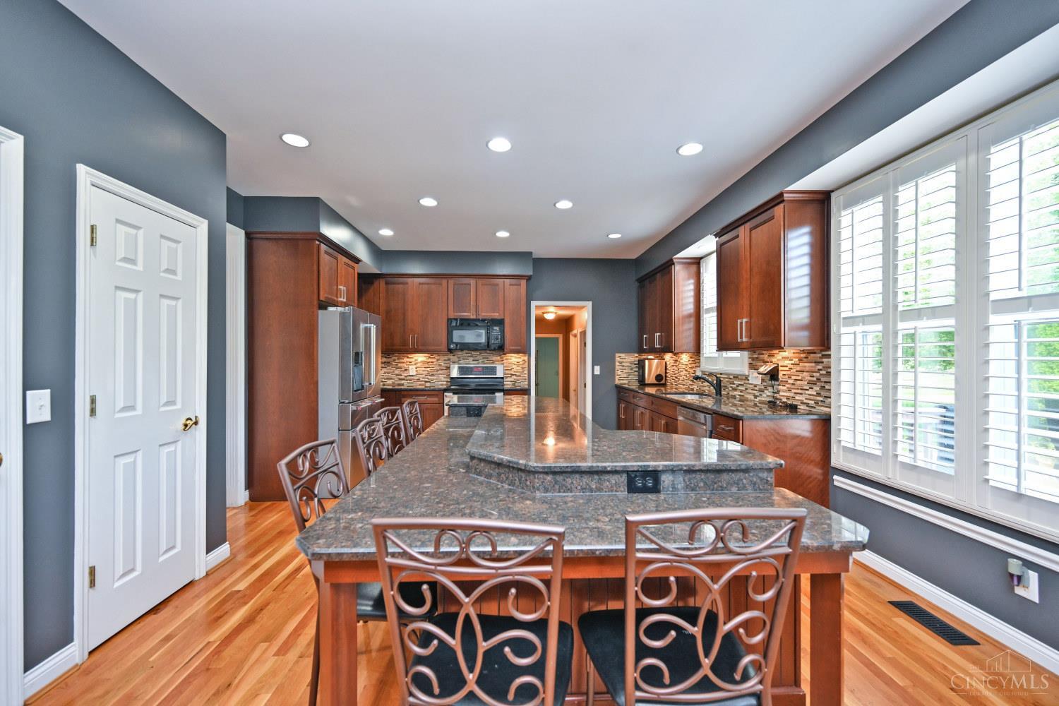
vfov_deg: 81.2
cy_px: 353
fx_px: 412
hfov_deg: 104.3
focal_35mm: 14
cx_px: 530
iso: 450
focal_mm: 14
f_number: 4
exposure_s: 1/60
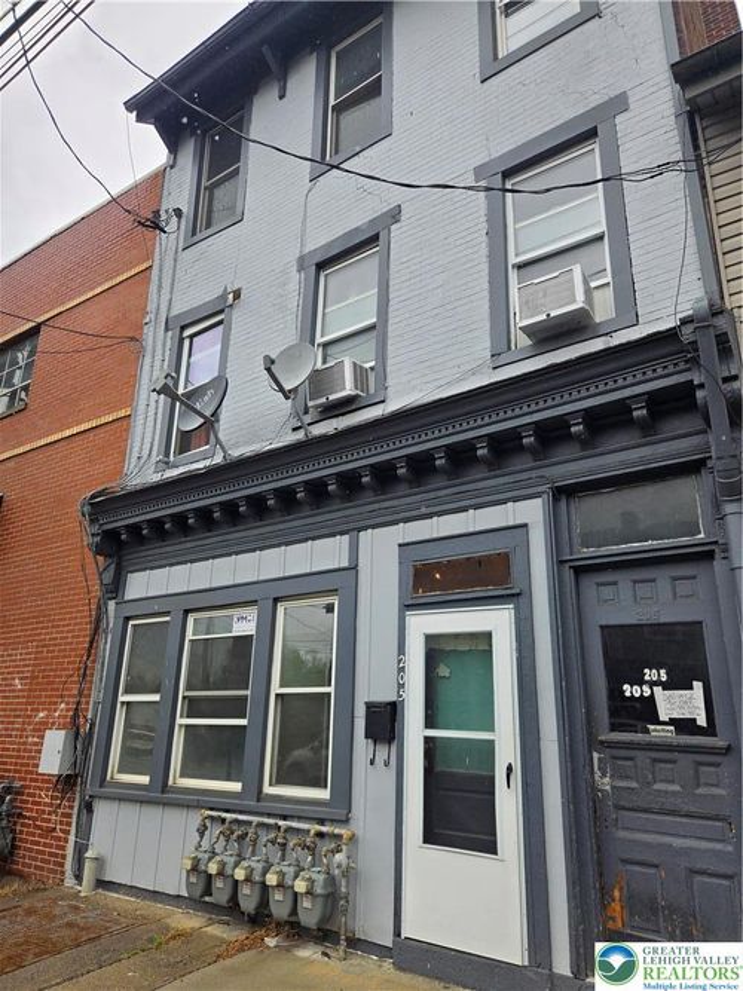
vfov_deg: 73.9
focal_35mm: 23
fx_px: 658
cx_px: 372
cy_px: 496
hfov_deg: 58.9
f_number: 1.8
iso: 25
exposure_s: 1/1111
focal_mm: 5.4
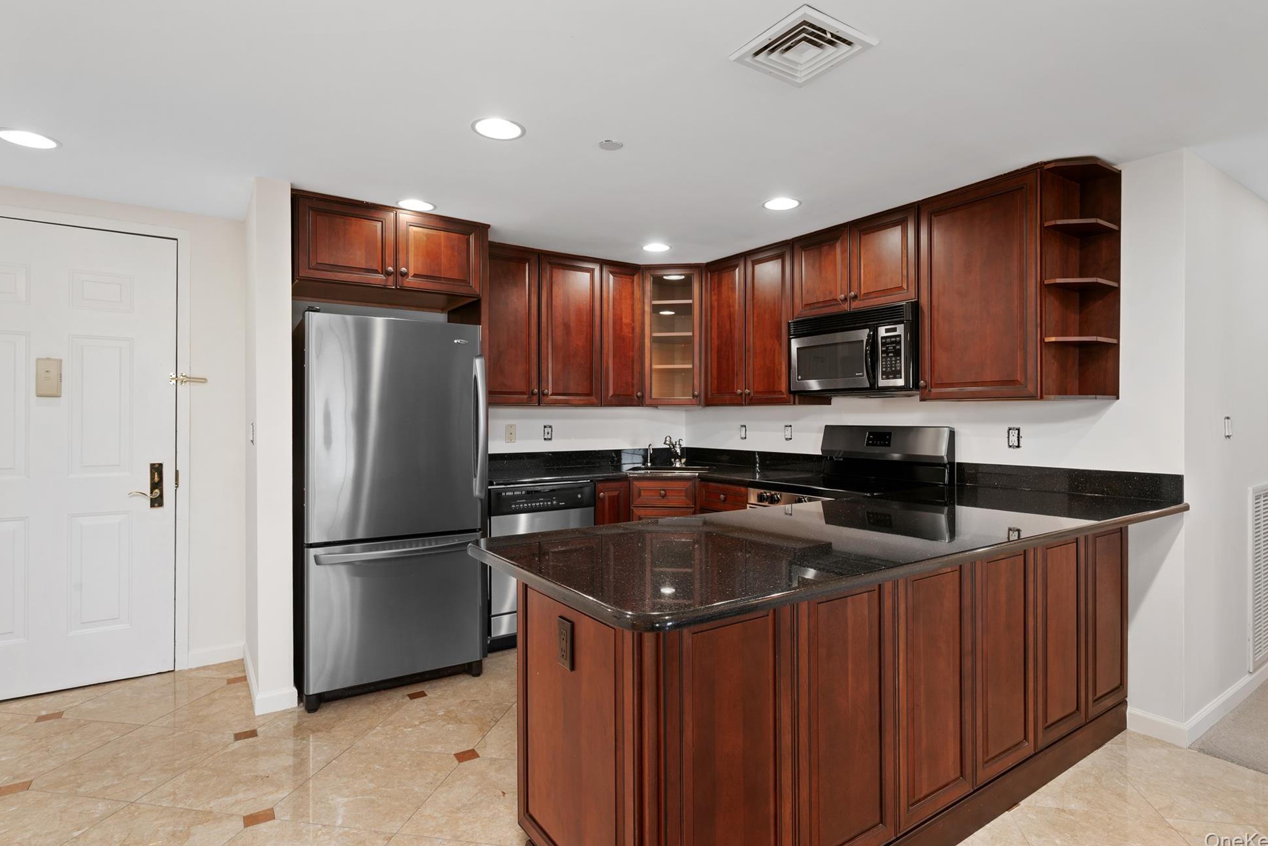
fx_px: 653
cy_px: 410
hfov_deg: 88.3
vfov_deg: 65.9
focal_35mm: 19
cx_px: 666
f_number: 9
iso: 400
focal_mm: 17.5
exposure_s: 1/3
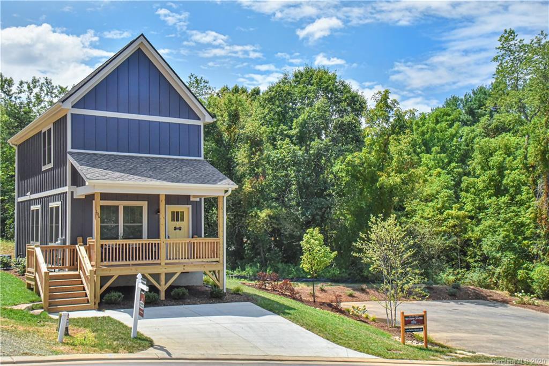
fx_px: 580
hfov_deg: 50.7
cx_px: 274
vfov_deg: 35.1
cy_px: 183
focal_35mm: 38
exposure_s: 1/400
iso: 4000
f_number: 20
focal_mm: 38
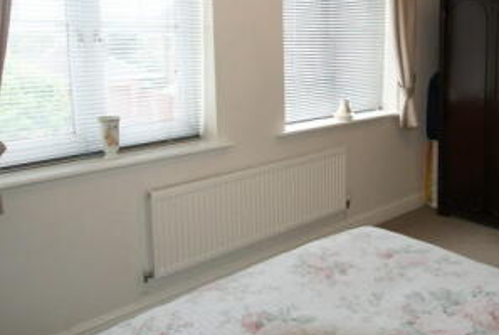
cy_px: 24
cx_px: 334
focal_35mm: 33
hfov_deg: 55.9
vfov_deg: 37.1
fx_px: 458
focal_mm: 10
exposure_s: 1/80
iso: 400
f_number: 5.6
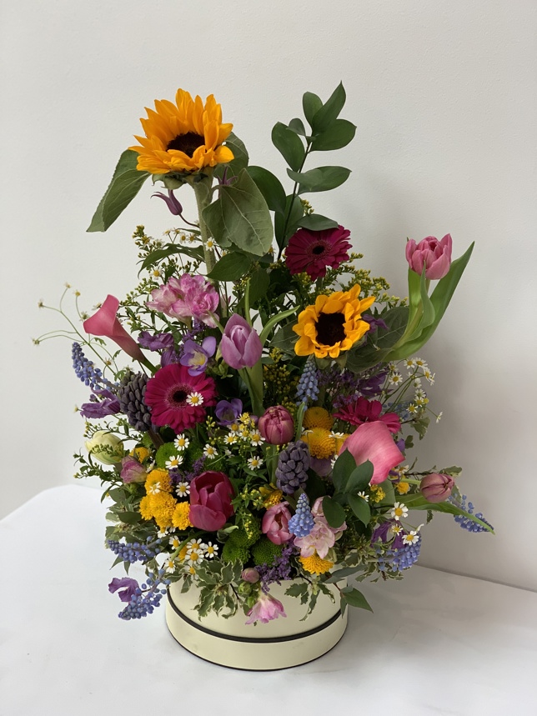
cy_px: 358
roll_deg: -2.6
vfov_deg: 36.8
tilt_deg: -19.4
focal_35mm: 52
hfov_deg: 28.0
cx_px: 268
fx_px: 1076
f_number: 2.4
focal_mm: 6
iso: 100
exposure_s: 1/122
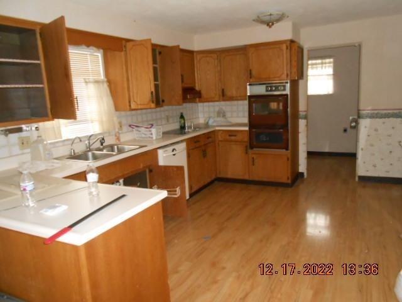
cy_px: 151
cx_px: 201
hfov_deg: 67.3
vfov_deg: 53.1
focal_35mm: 26
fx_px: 302
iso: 640
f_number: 3.5
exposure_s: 1/25
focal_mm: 4.6
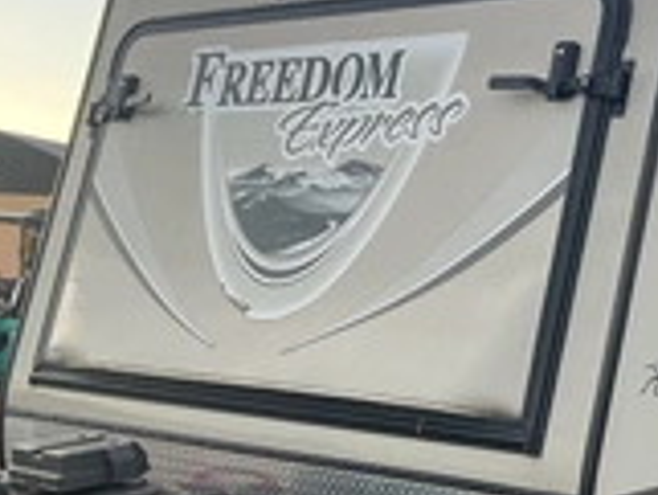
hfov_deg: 25.8
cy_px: 344
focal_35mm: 72
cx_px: 646
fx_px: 1370
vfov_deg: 20.4
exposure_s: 1/166
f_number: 1.8
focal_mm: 3
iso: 20
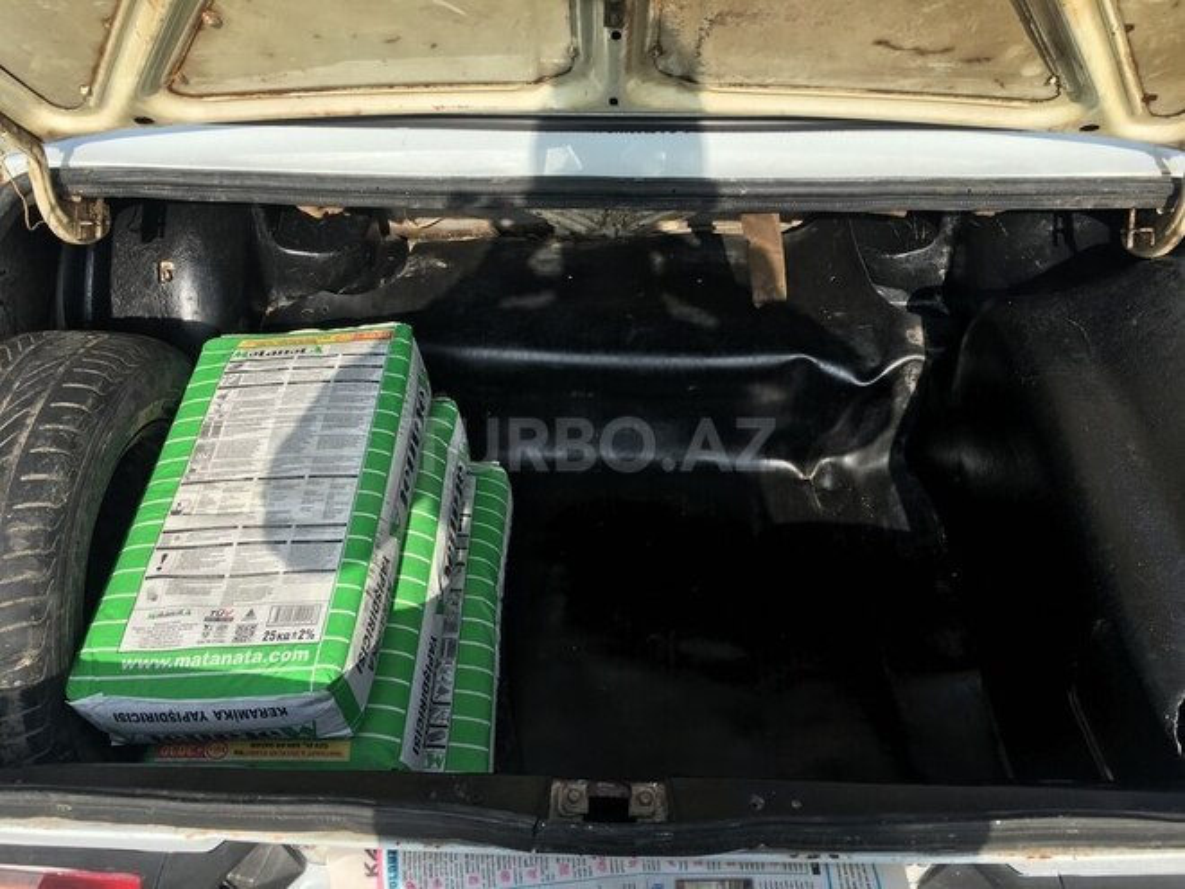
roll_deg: -1.4
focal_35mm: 29
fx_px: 993
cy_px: 444
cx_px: 592
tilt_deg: -44.3
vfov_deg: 48.2
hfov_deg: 61.7
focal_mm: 4.15
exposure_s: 1/1026
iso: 25
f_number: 2.2
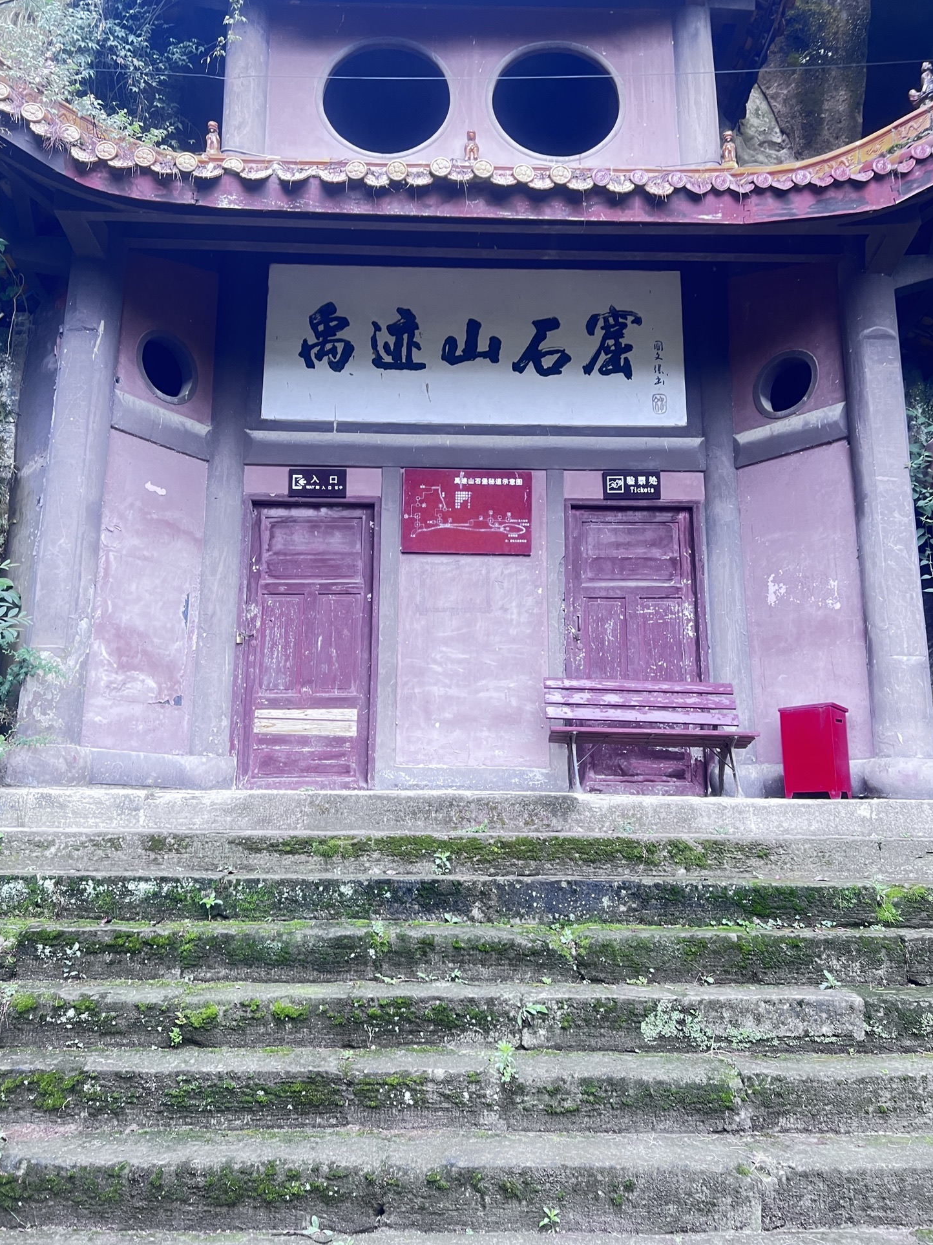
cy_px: 610
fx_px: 971
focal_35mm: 27
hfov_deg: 51.3
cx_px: 452
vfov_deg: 65.3
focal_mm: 5.7
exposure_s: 1/98
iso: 125
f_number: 1.5
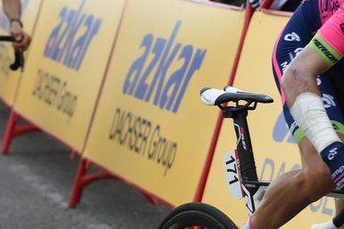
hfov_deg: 6.1
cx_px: 373
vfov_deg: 4.1
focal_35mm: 335
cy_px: 150
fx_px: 3198
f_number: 5.6
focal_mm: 125
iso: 1000
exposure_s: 1/800
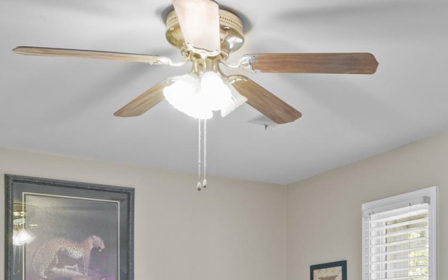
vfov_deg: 23.2
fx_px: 635
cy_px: 318
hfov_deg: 38.0
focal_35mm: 52
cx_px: 331
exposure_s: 1.5
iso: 400
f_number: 7.1
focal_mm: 11
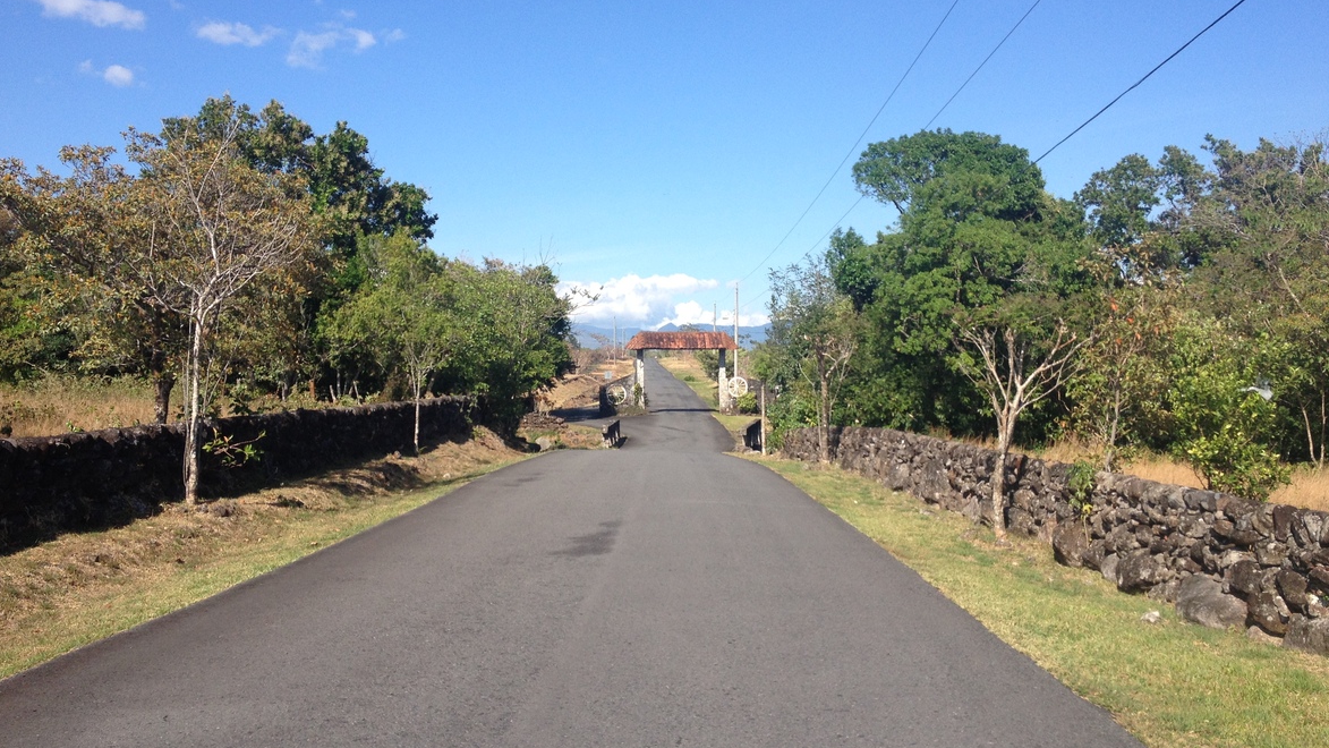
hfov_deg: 51.6
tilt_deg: -2.1
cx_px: 671
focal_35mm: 39
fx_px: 1374
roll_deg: +0.6
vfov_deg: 30.4
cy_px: 346
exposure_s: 1/1416
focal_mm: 4.28
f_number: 2.4
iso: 50
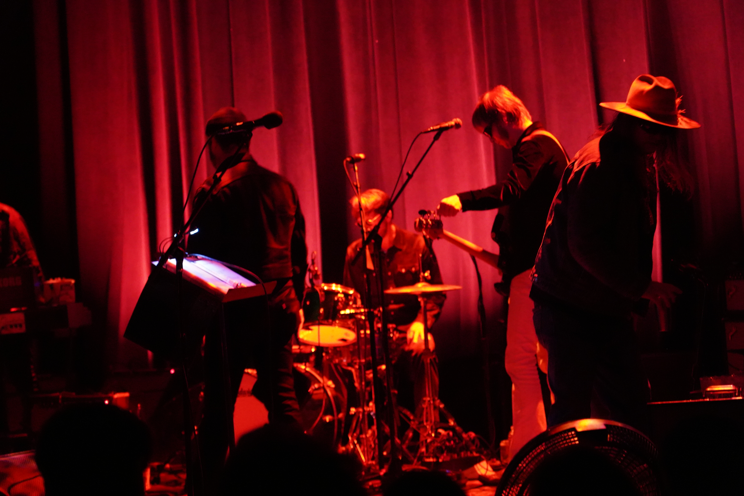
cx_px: 372
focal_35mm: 105
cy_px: 248
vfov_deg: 13.0
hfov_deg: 19.5
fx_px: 2170
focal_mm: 105
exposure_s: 1/60
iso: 12800
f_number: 4
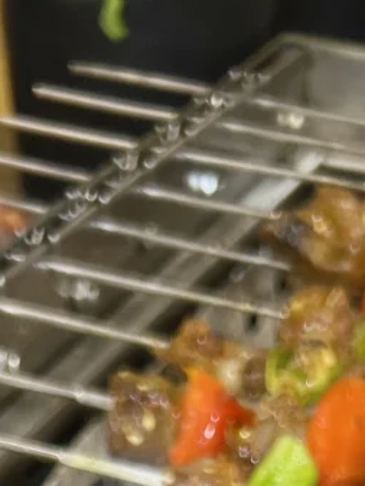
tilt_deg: -48.2
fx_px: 1560
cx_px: 141
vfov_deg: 14.3
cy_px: 1022
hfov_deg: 13.3
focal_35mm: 111
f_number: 1.5
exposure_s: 1/100
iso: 80
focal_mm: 5.7
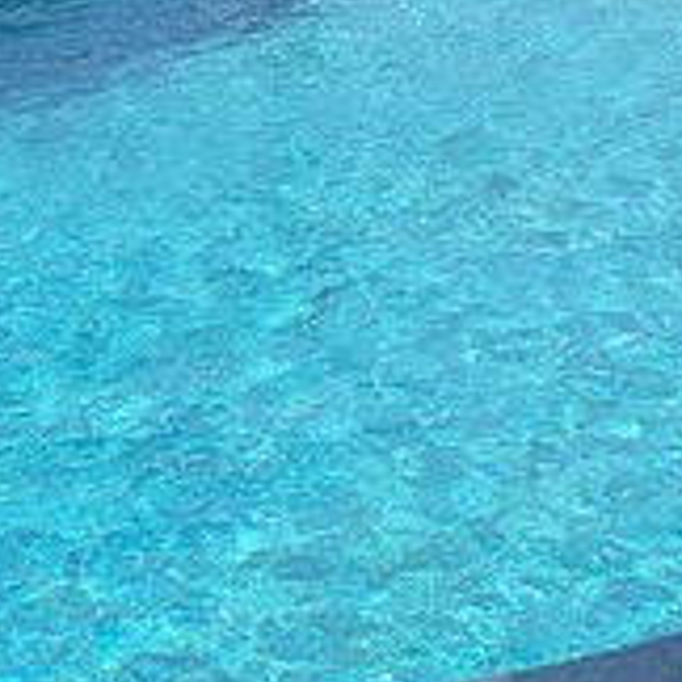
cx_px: 863
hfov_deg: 11.7
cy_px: -210
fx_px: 3232
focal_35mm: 145
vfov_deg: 11.7
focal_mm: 5.4
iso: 40
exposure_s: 1/2476
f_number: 1.8
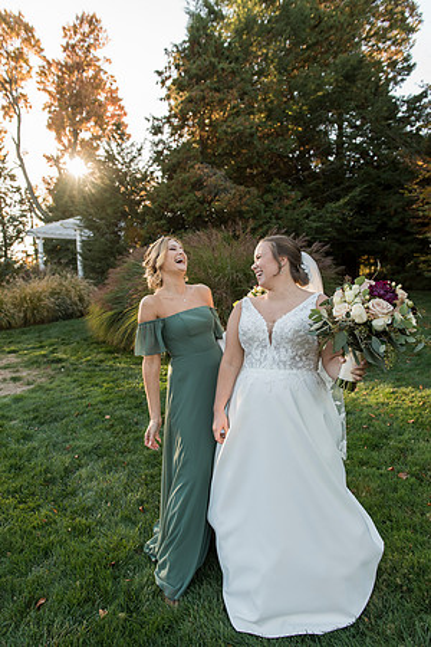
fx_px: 431
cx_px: 216
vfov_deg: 73.7
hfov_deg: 53.1
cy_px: 324
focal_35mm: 24
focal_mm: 24
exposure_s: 1/800
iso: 800
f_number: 4
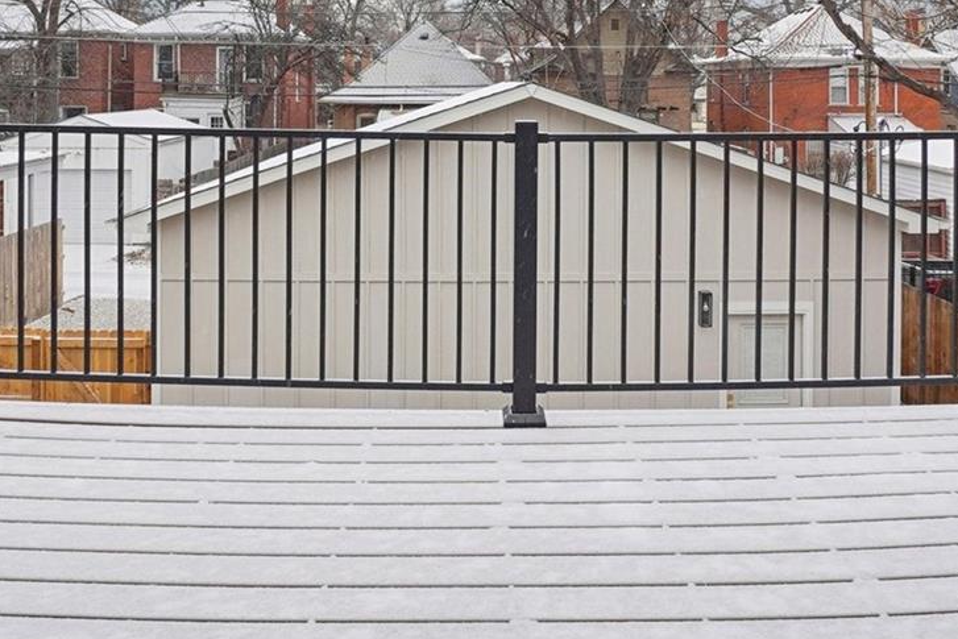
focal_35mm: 33
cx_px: 482
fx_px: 878
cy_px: 90
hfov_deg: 57.2
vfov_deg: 37.9
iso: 100
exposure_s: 1/125
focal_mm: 10
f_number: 8
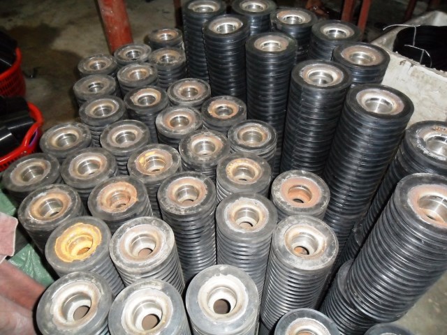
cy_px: 168
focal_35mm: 27
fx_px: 349
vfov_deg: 51.4
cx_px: 224
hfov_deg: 65.3
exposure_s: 1/45
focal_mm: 4.9
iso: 400
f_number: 3.5
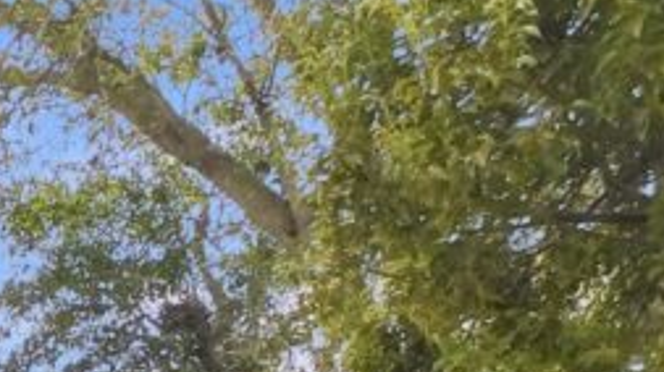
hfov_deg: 17.0
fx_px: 1865
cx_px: -491
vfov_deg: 10.2
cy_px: 830
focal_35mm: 106
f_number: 6
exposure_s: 1/400
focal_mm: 4.1
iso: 125
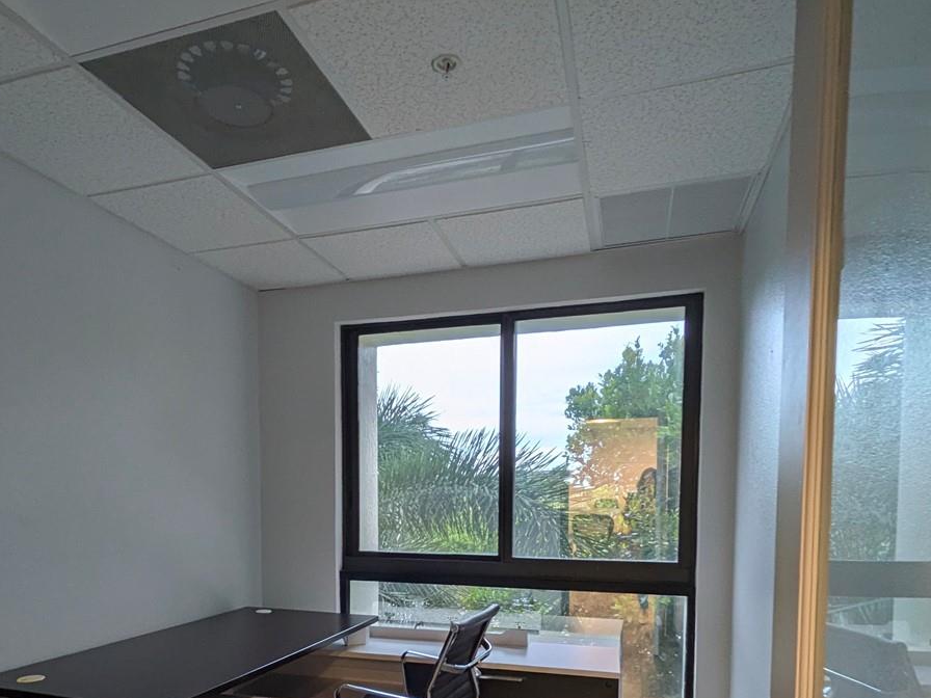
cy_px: 539
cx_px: 399
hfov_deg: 69.0
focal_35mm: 25
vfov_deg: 52.0
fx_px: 672
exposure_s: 1/120
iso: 89
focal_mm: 1.85
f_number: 2.2
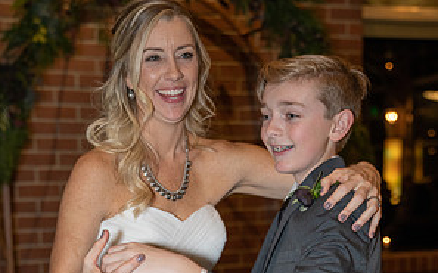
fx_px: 811
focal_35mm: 68
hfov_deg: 30.2
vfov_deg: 18.6
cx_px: 218
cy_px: 272
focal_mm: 44
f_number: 2.8
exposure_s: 1/125
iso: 2000
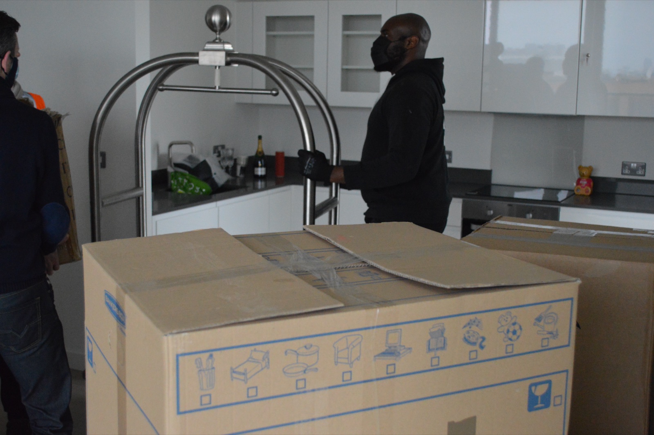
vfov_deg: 28.0
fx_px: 871
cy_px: 218
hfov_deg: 41.1
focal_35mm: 48
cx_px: 327
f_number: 4.8
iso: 3200
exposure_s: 1/400
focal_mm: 32
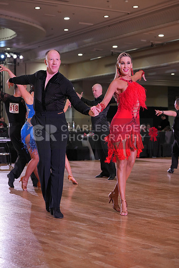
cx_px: 90
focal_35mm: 70
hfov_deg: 19.5
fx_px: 522
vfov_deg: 28.8
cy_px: 134
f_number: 4
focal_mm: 70
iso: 1600
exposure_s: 1/500
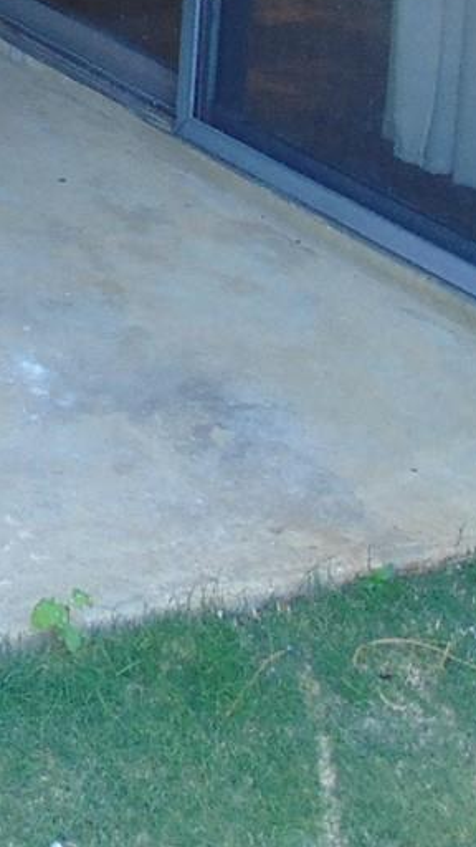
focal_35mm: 109
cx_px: -506
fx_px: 2446
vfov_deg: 18.1
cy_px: -316
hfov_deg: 10.2
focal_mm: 4.5
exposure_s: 1/60
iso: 80
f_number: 3
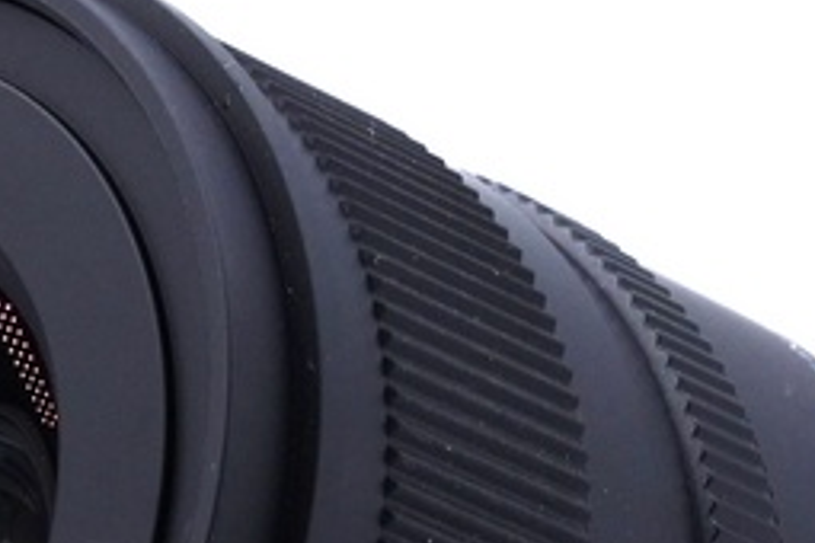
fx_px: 7267
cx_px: -45
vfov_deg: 4.3
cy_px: 506
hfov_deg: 6.4
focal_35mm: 321
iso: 800
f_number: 14
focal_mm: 55
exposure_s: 1/160
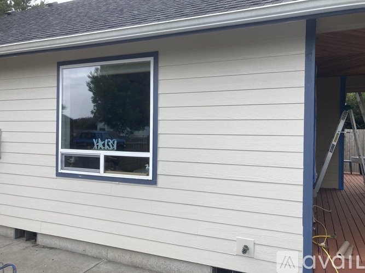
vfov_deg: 49.7
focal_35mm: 28
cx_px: 182
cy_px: 136
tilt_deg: +0.6
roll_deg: -0.4
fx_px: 295
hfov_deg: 63.5
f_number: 1.8
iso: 20
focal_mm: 3.99
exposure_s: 1/516
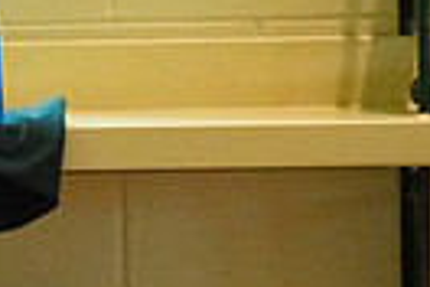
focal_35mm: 836
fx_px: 9985
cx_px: -309
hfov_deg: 2.5
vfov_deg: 1.6
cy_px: 119
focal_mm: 190
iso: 6400
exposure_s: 1/640
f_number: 4.5
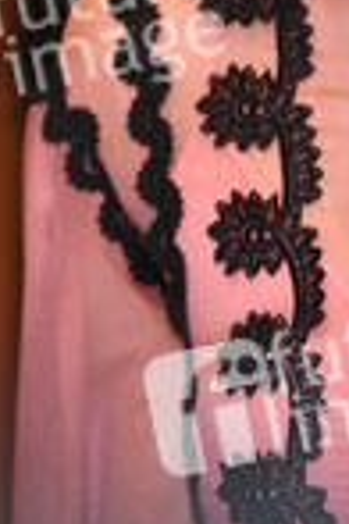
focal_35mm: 695
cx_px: 431
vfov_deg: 3.0
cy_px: -143
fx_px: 10106
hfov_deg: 2.0
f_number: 3.5
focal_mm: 170
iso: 400
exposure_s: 1/320
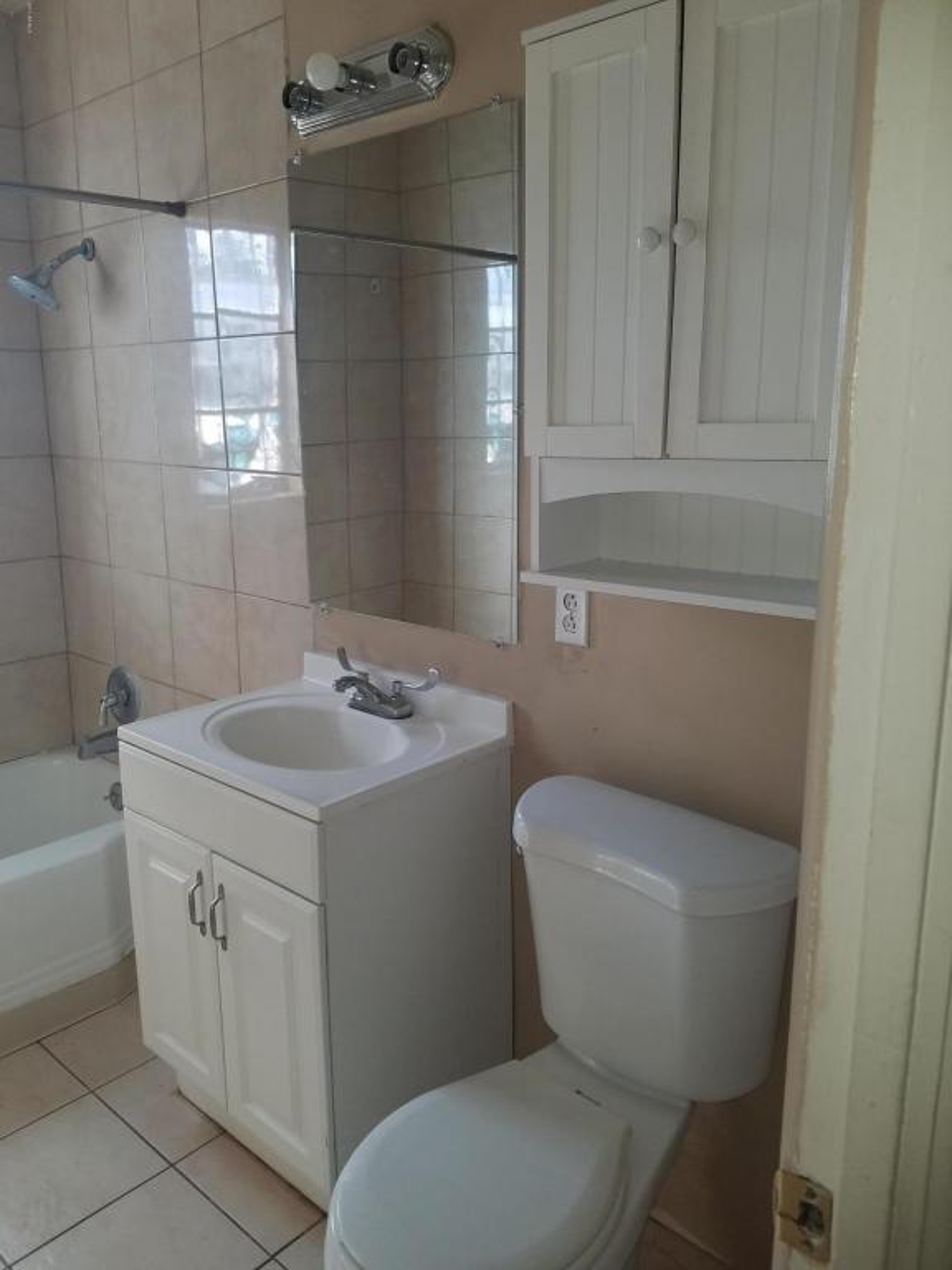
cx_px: 476
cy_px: 635
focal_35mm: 26
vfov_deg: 67.3
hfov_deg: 53.1
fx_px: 953
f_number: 1.7
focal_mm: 4.2
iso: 80
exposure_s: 1/100
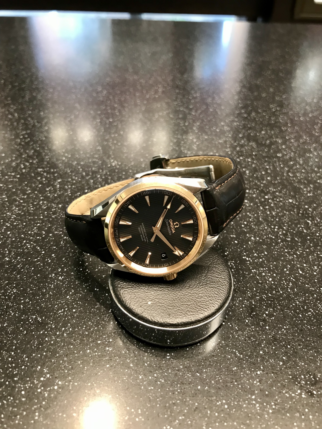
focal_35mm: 28
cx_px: 161
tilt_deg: -38.6
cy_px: 214
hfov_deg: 49.7
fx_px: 347
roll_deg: -1.5
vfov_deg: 63.4
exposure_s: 1/22
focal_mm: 3.99
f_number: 1.8
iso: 40
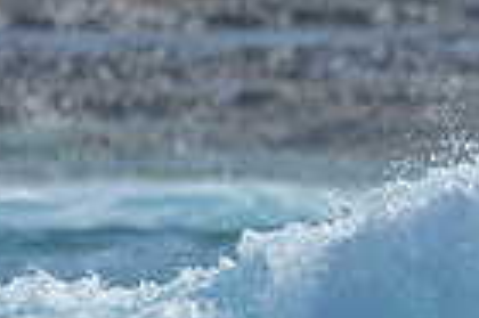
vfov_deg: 0.4
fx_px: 44162
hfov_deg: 0.6
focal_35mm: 3323
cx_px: 554
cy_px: 439
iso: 180
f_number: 6.3
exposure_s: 1/2000
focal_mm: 800
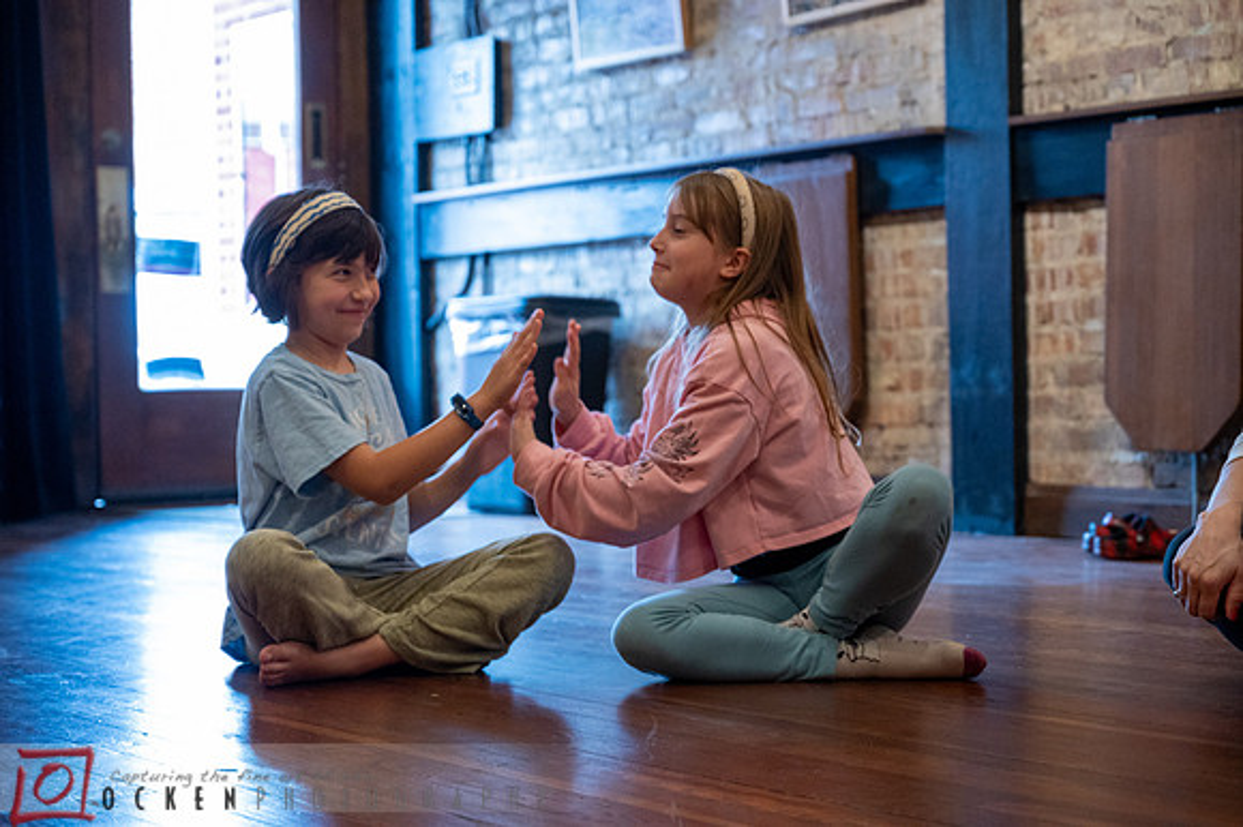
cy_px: 414
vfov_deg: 19.4
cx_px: 622
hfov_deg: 28.9
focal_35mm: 70
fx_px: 2415
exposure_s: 1/125
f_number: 4
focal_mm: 70
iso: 3200
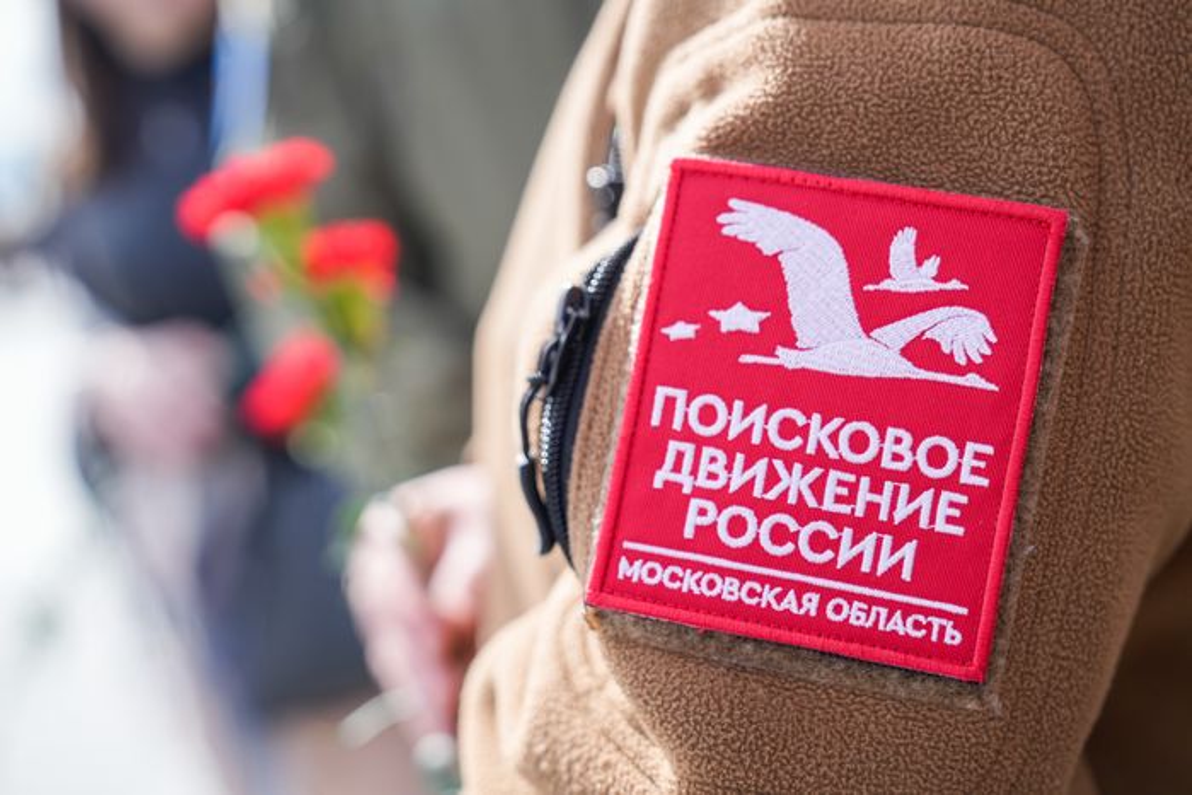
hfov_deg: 38.2
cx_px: 596
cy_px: 398
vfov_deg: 26.0
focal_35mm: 52
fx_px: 1722
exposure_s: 1/1600
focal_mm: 52
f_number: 3.2
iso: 320
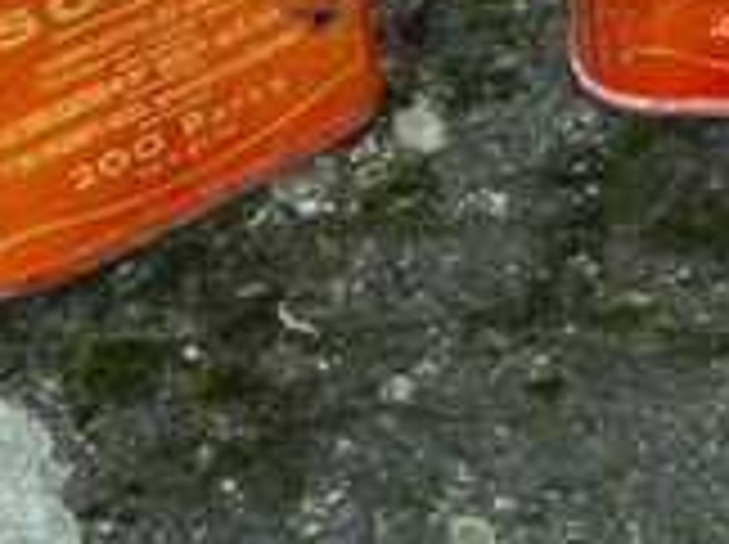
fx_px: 1872
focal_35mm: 89
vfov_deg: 15.9
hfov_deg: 21.9
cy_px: -117
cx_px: 531
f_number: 3.3
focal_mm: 5.2
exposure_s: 1/30
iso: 400
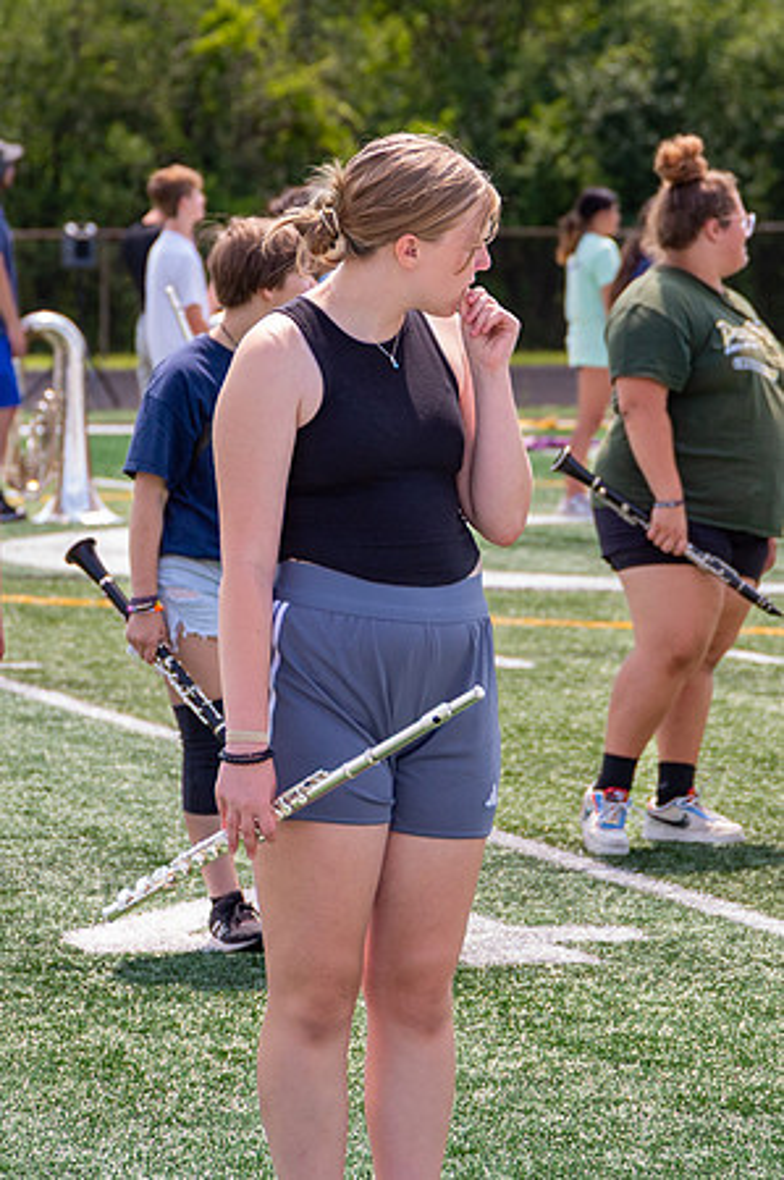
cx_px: 443
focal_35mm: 225
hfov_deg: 6.1
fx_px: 7373
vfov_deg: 9.1
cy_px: 443
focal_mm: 120
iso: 1250
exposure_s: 1/2000
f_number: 8
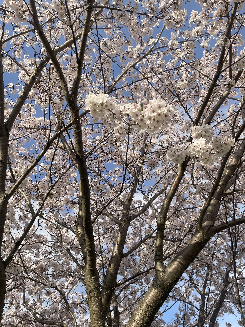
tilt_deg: +57.4
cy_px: 164
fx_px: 245
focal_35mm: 26
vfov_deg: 67.3
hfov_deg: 53.1
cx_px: 122
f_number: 1.6
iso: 32
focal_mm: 4.2
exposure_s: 1/2506
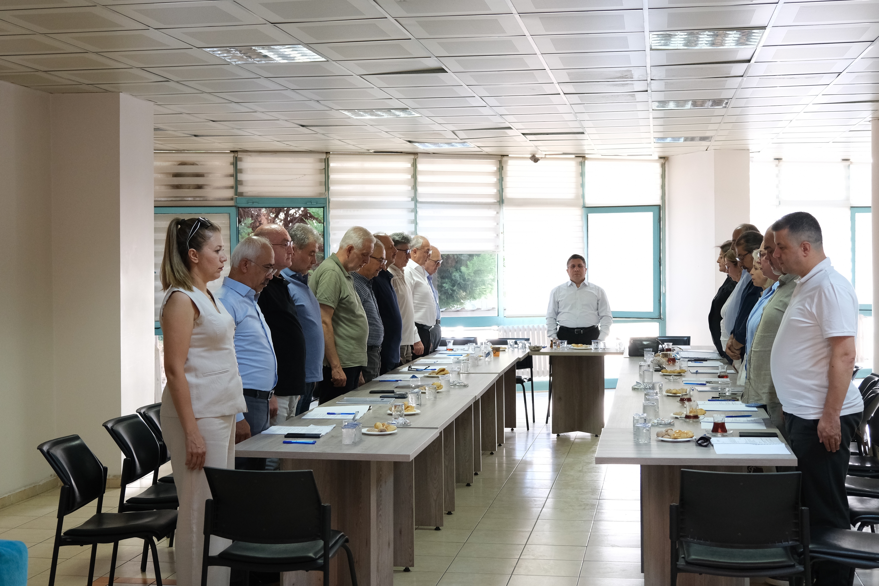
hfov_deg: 42.7
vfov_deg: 29.2
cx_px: 440
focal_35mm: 46
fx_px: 1123
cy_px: 293
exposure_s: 1/60
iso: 2000
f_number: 4
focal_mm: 30.8
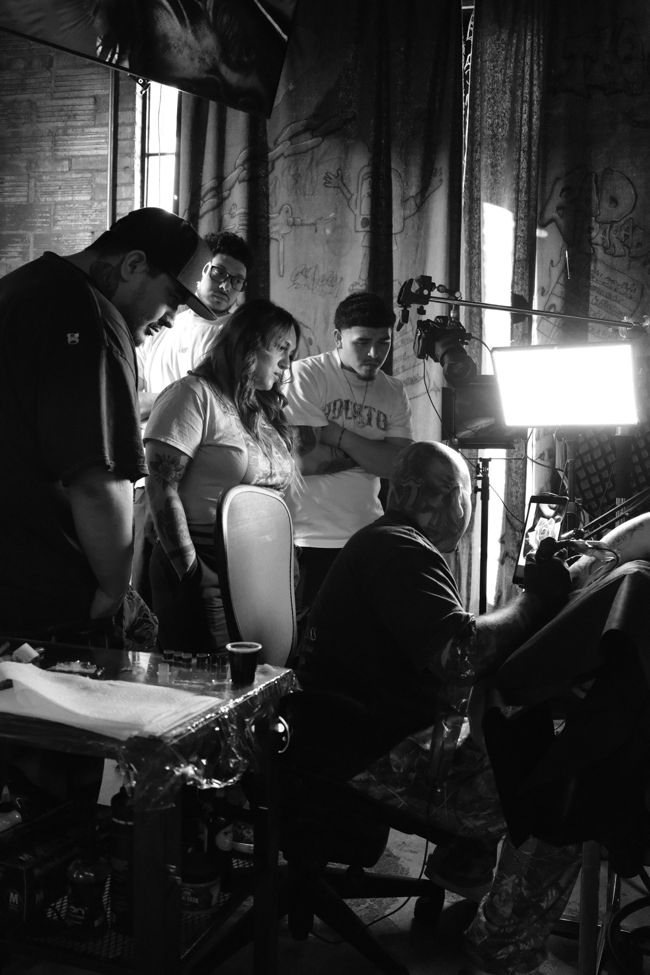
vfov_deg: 54.4
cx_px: 325
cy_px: 488
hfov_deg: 37.9
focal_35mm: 35
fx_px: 948
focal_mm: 23
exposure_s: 1/250
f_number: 2.8
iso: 6400
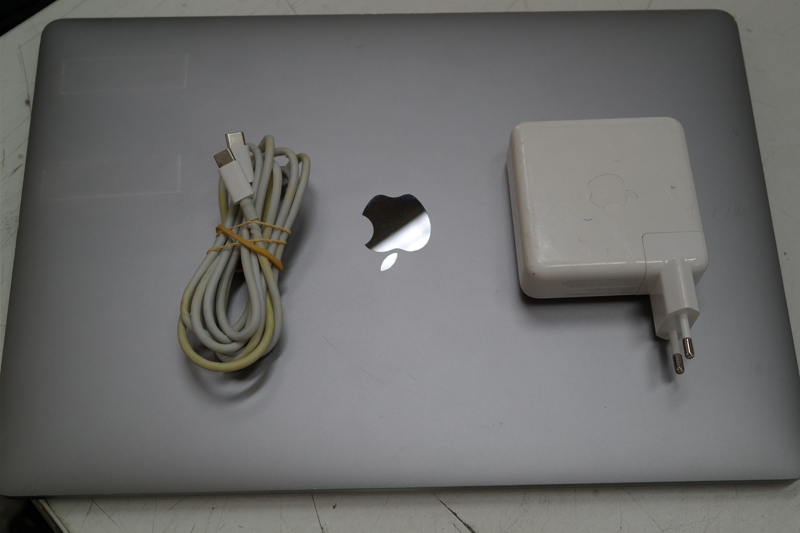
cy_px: 266
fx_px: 1178
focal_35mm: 53
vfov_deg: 25.5
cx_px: 400
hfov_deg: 37.5
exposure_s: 1/60
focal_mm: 35
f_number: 4.5
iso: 400
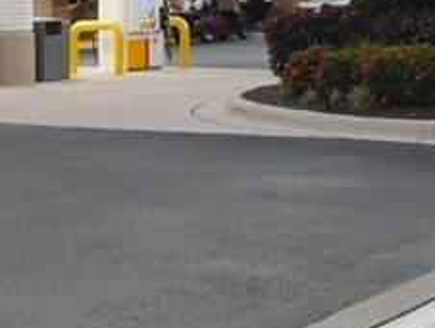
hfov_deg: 18.4
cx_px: 431
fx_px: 1308
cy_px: -168
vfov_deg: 13.4
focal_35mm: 104
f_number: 3
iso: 280
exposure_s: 1/30
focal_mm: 4
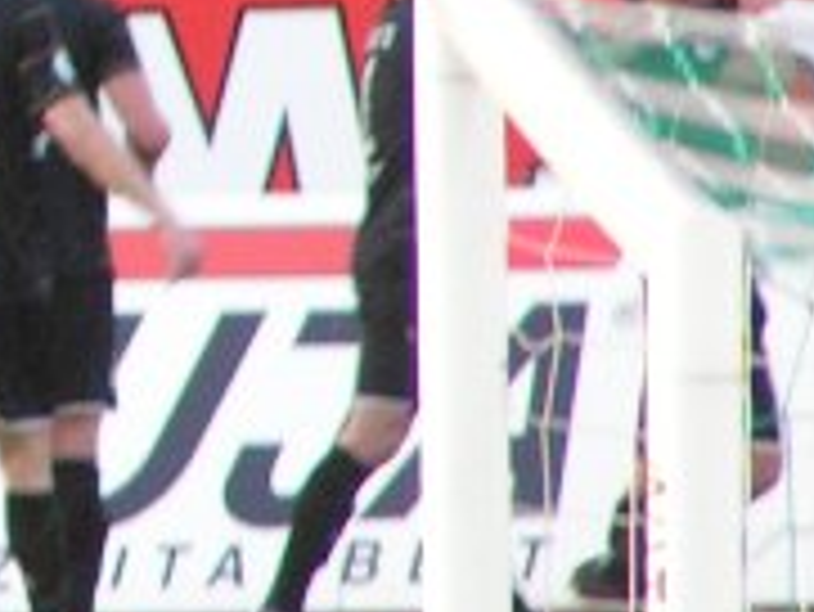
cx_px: -571
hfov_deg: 1.2
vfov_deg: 0.9
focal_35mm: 1681
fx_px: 39555
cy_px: -207
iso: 200
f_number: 3.5
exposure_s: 1/125
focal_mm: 58
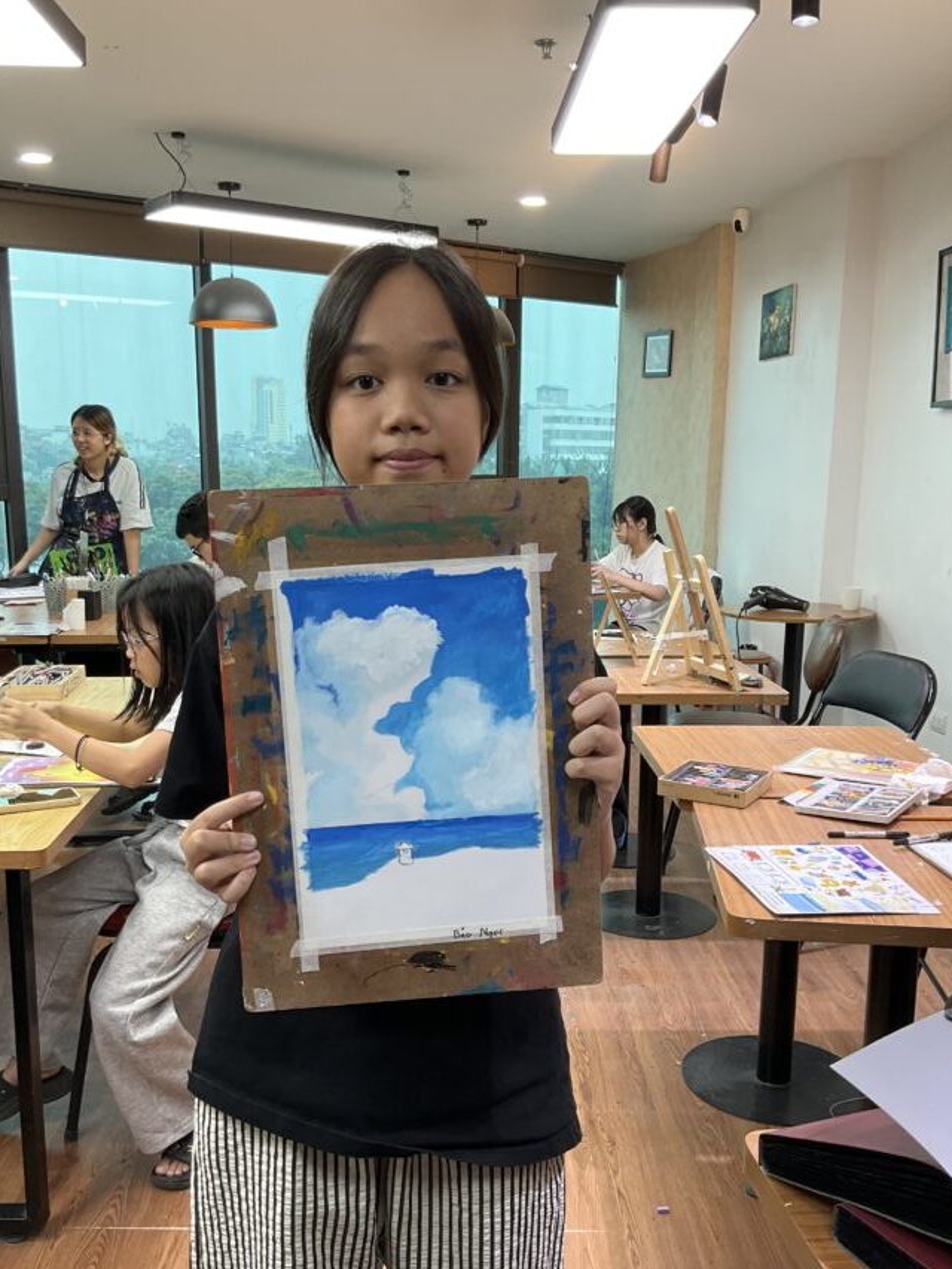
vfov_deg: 53.7
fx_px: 1246
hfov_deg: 41.8
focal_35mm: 34
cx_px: 461
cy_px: 729
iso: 32
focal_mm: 3
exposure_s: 1/50
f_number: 1.8
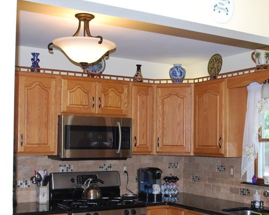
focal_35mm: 55
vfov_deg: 27.5
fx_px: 438
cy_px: 135
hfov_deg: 34.0
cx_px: 163
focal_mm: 24
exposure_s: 1/60
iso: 200
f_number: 4.2
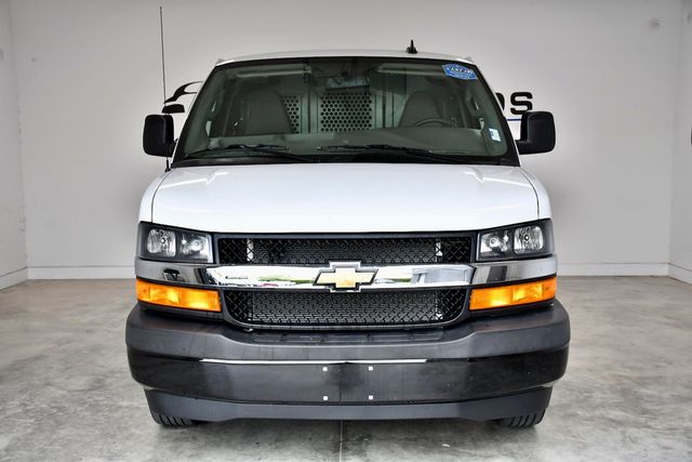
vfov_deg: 34.2
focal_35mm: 39
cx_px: 346
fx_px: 750
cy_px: 231
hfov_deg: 49.5
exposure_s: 1/400
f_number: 4.5
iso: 500
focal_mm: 26
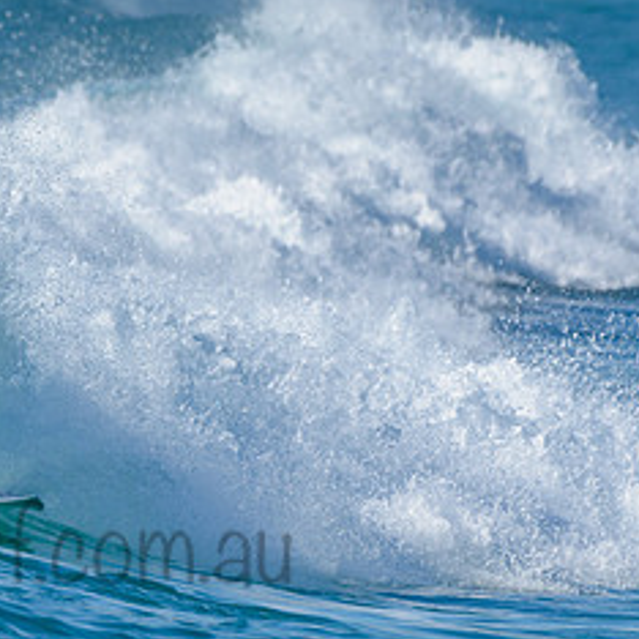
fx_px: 26962
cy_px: 401
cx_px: -101
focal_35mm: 1291
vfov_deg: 1.4
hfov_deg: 1.4
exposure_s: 1/2000
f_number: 5.6
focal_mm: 500
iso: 140
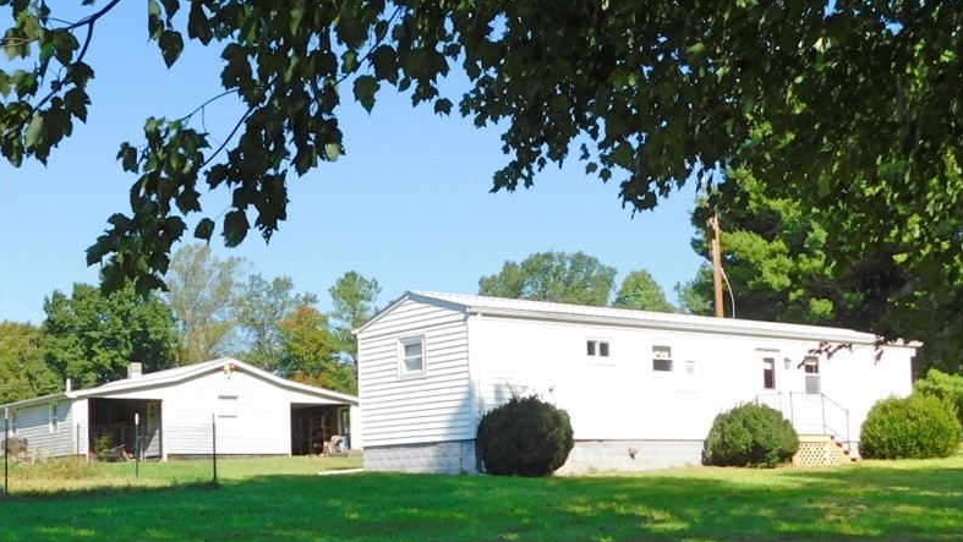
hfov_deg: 40.2
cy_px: 409
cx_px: 341
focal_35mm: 51
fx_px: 1303
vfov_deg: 23.3
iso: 125
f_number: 3.5
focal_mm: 6.3
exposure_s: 1/800
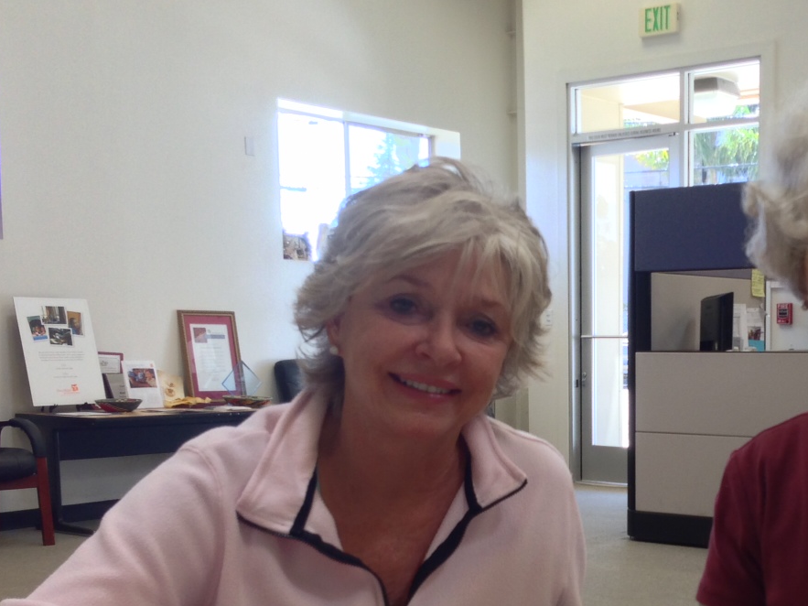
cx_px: 638
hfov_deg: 30.9
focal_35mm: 61
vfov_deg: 23.7
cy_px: 465
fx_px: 1424
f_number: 2.4
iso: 64
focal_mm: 4.13
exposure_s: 1/40
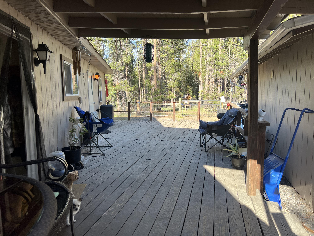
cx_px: 157
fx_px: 236
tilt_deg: -5.1
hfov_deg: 67.3
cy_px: 118
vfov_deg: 53.1
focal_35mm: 26
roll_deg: +1.3
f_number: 1.5
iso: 50
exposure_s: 1/493
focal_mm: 5.7
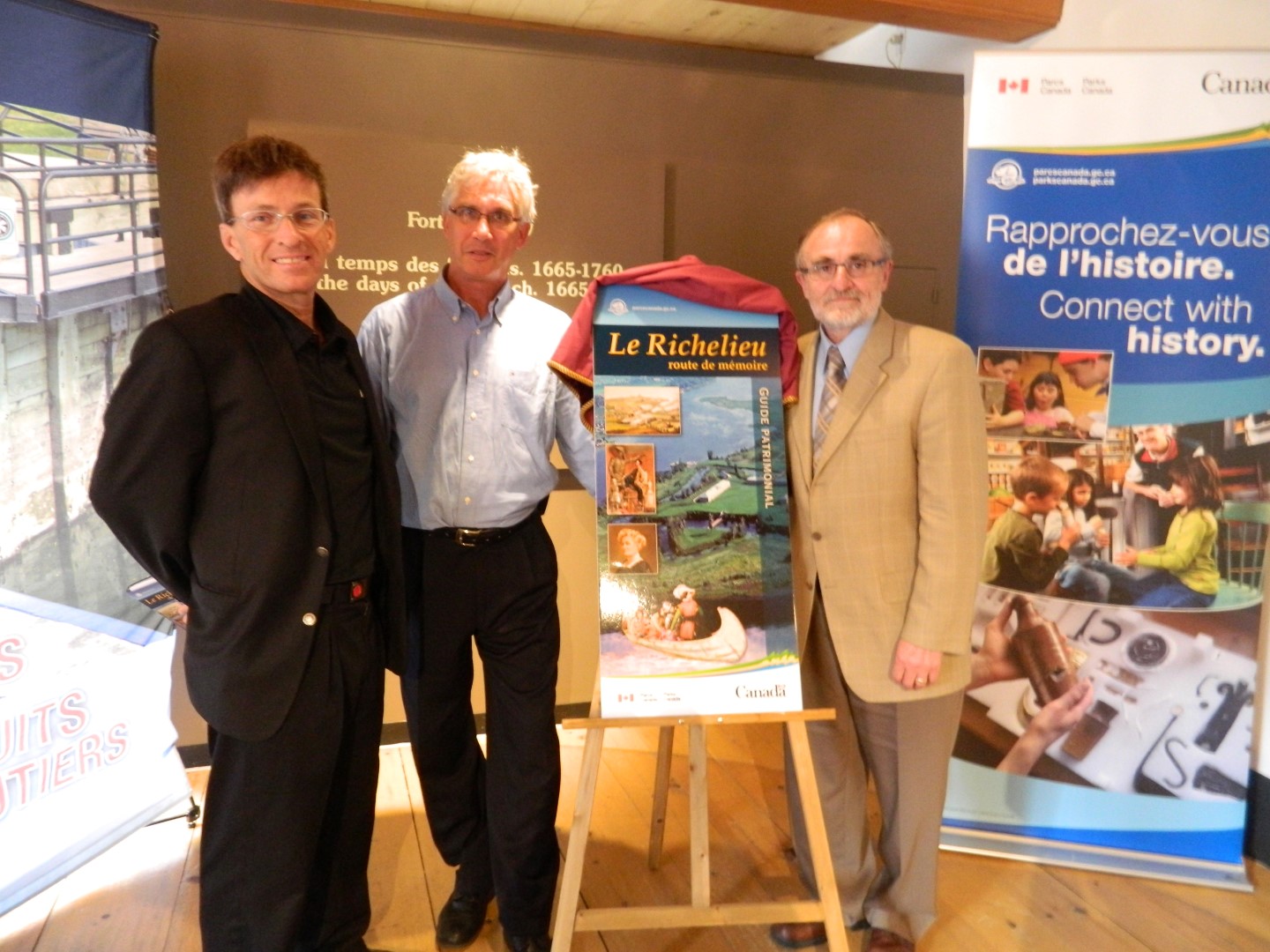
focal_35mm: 25
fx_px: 917
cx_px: 635
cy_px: 476
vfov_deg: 54.9
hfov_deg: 69.4
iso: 400
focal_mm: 4.5
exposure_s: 1/4
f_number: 3.1
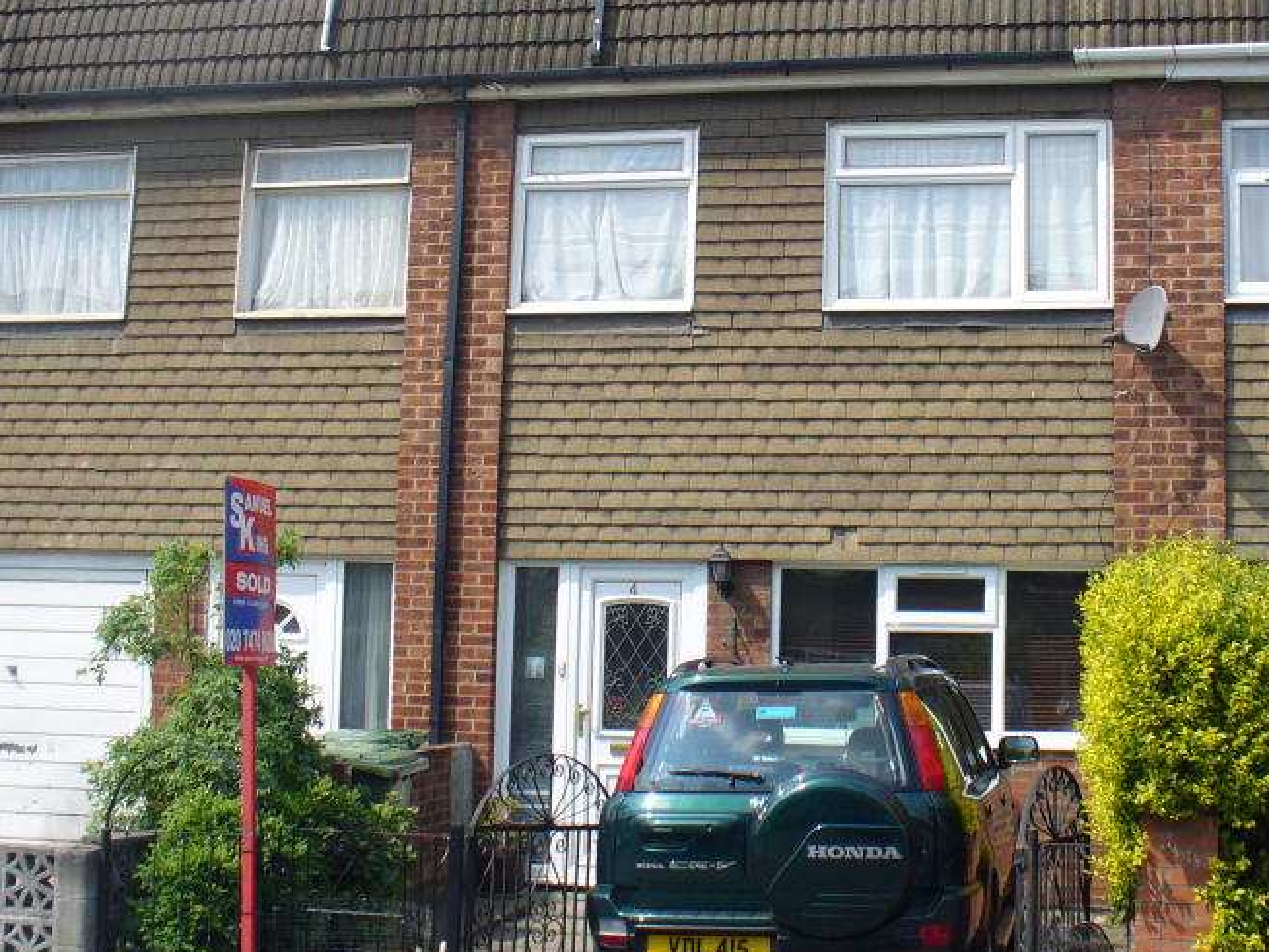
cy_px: 324
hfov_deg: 33.0
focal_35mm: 58
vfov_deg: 25.1
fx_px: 2127
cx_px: 822
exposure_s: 1/320
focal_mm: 6.1
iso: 80
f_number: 5.6
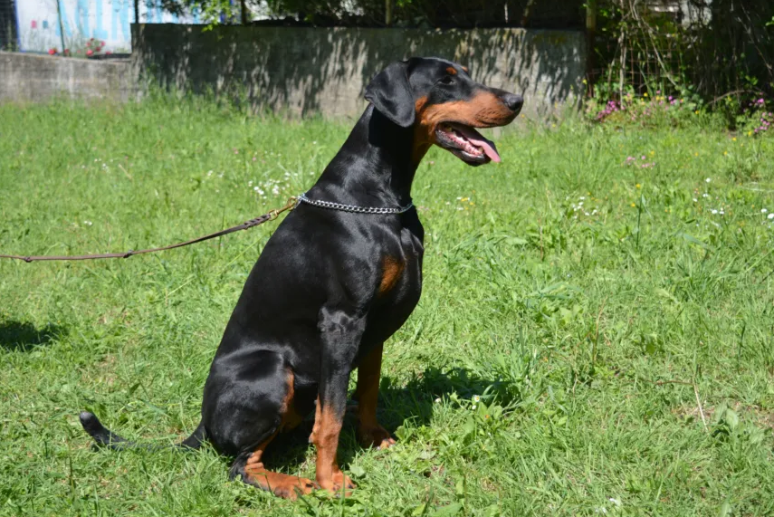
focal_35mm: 60
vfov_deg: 22.6
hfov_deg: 33.4
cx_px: 383
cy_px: 259
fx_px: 1291
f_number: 5.6
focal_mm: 38
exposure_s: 1/1600
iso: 400
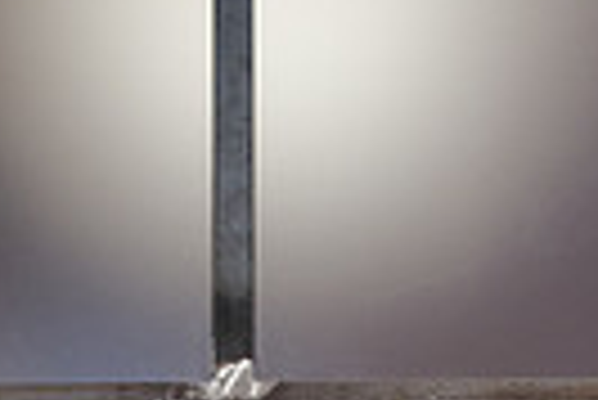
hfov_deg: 16.6
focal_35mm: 123
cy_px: 742
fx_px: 2045
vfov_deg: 10.5
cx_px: 246
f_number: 2.8
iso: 800
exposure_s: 1/100
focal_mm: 28
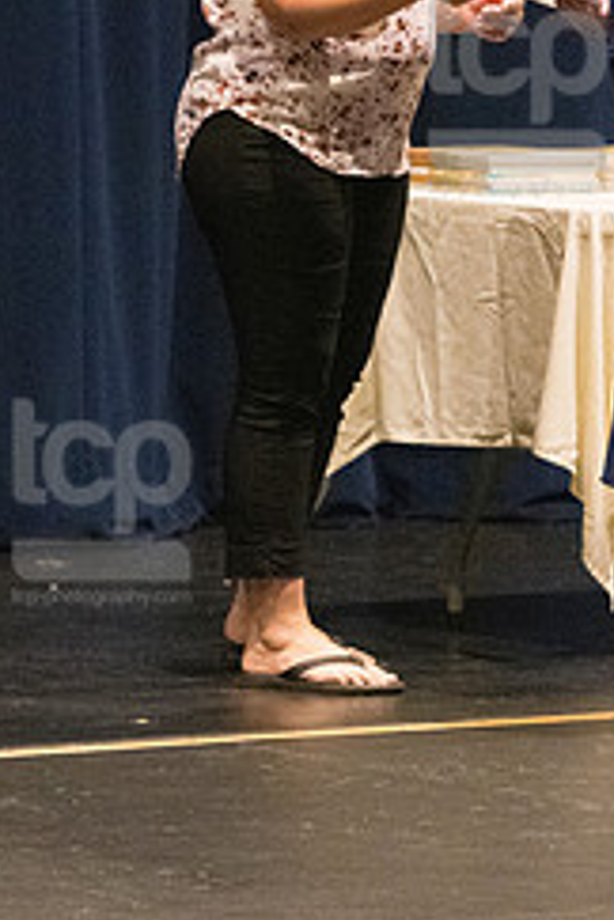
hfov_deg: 3.3
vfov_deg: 4.9
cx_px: 517
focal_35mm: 416
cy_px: 91
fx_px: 10642
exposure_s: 1/250
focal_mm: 150
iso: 8000
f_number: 4.5
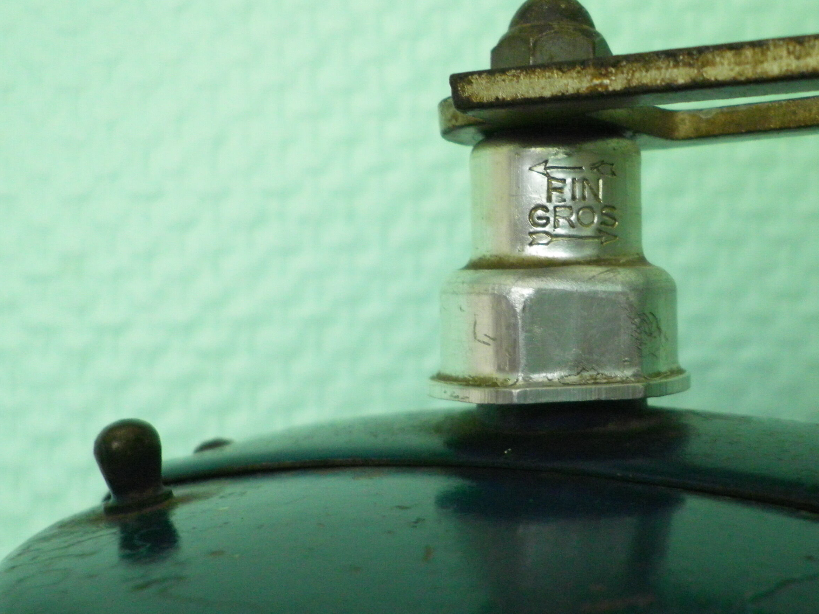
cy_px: 310
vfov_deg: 30.3
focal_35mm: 48
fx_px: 1136
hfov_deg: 38.8
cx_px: 592
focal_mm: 4.9
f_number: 2.6
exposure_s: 1/60
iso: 250
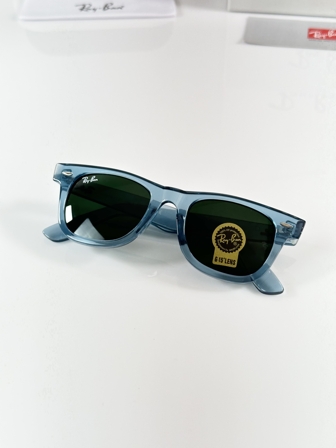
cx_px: 168
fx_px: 621
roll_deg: +0.9
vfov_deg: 39.7
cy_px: 224
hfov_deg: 30.3
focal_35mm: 48
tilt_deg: -42.4
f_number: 1.78
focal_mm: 6.86
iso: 64
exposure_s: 1/100
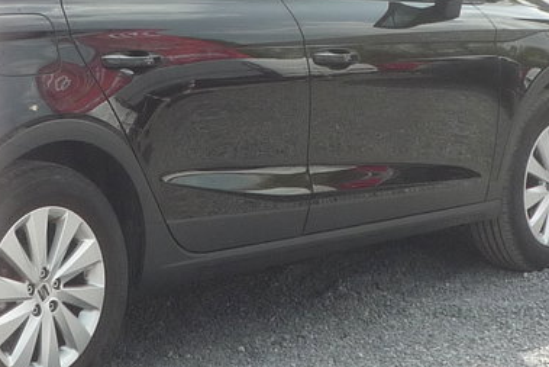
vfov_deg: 12.1
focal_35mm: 113
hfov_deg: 17.8
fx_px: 1724
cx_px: 45
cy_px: 91
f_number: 3.5
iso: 100
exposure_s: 1/500
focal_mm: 4.9
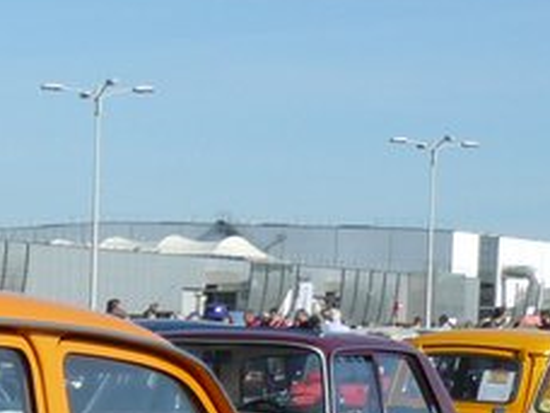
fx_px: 2574
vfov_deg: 8.7
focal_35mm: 162
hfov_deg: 11.0
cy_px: 775
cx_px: -581
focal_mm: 6
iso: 100
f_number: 5.6
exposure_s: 1/500
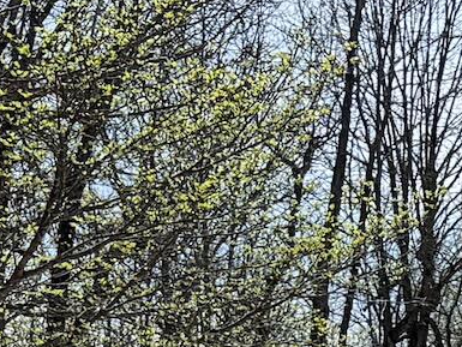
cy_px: 845
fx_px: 2497
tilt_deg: -2.9
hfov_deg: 9.9
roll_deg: +0.3
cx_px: 902
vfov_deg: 7.4
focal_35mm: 187
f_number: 1.78
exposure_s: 1/5714
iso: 80
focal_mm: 6.76
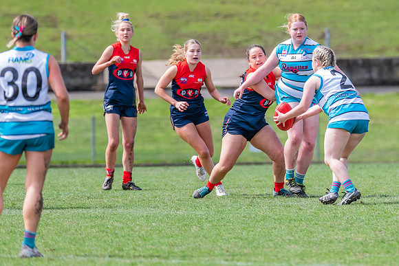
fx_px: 6981
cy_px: 100
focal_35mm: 630
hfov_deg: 3.3
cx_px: 312
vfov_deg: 2.2
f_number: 7.1
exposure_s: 1/1600
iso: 800
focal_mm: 400
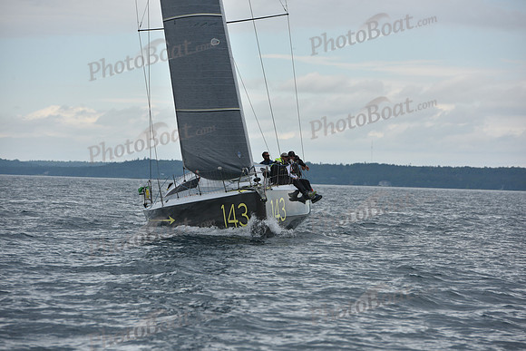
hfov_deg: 10.3
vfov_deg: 6.9
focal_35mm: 200
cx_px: 263
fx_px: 2923
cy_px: 176
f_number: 8
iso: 250
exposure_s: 1/800
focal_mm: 200
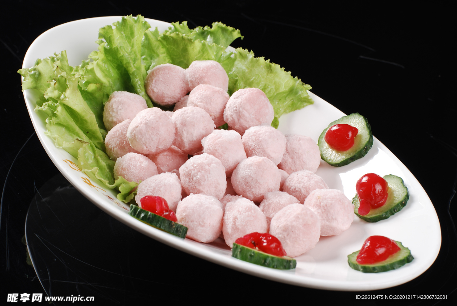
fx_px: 953
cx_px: 228
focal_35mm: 75
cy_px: 153
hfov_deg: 27.0
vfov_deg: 18.2
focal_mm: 50
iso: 100
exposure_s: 1/125
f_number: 11
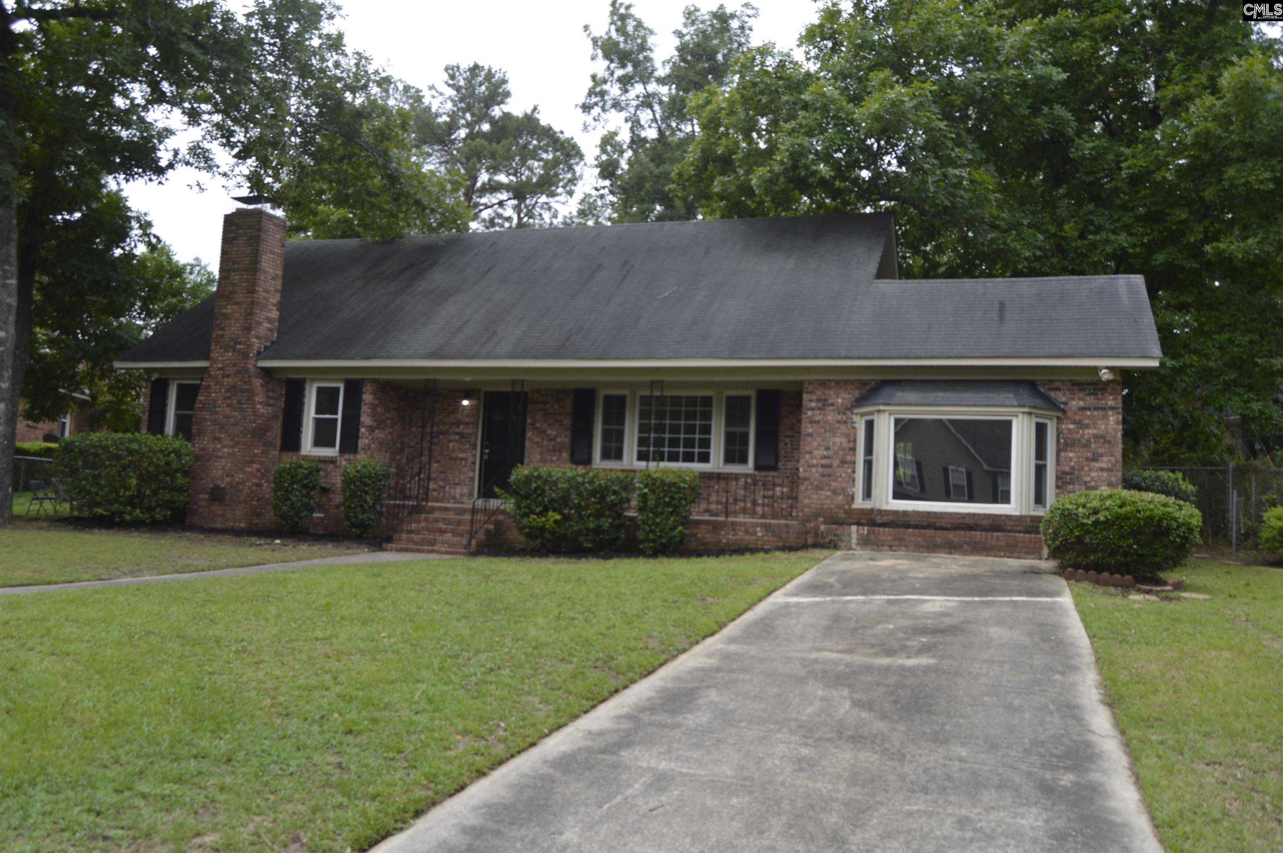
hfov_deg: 67.4
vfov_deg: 47.8
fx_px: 961
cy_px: 426
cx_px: 642
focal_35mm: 27
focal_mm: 18
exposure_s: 1/125
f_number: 5.6
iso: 125
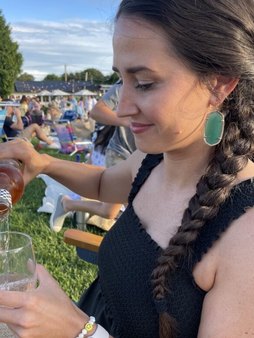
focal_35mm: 34
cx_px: 98
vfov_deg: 53.8
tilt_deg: -15.6
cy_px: 193
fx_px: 333
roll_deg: +0.8
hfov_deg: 41.5
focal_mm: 4.2
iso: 32
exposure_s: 1/397
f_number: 1.6
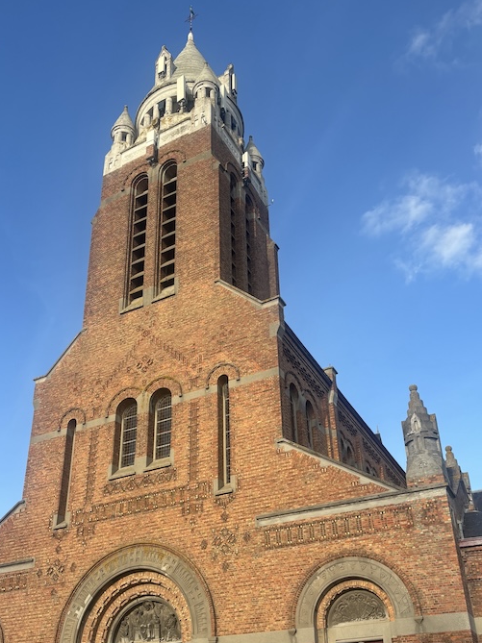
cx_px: 222
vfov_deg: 51.8
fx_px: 650
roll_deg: -0.3
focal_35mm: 35
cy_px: 423
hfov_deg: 40.6
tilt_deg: +26.4
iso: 50
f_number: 1.6
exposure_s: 1/1381
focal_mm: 5.96
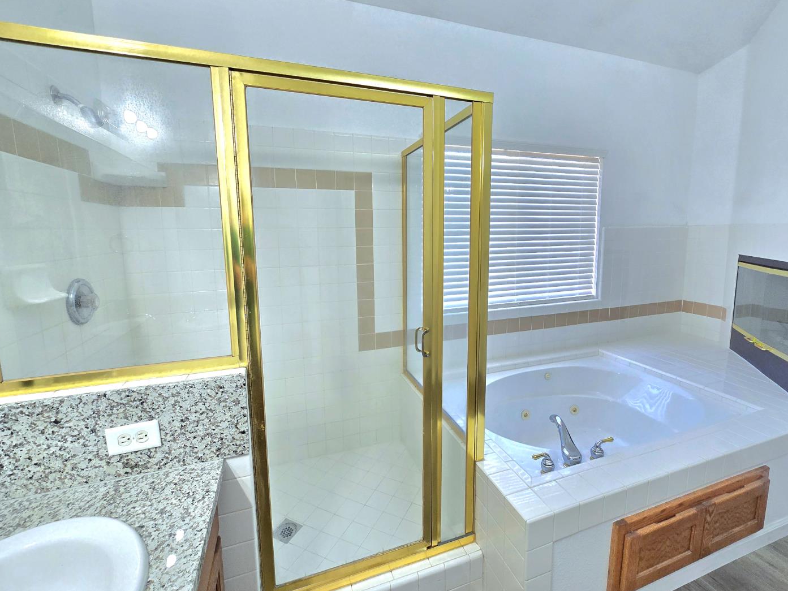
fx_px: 319
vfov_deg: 85.6
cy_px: 279
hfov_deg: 102.0
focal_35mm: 14
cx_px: 406
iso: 125
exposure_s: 1/60.2
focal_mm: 2.2
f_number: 2.2
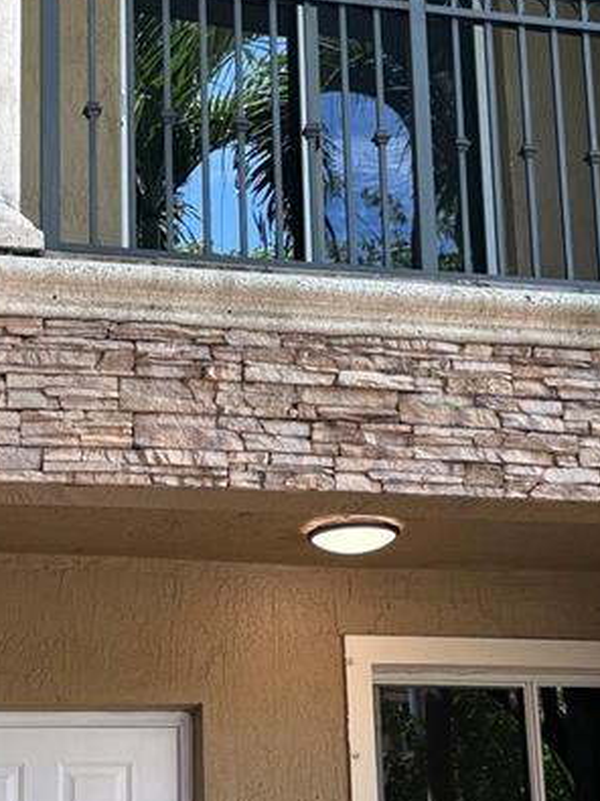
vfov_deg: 24.7
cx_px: 302
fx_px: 1827
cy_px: 442
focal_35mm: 79
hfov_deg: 18.7
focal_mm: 5.96
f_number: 1.6
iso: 100
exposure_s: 1/242
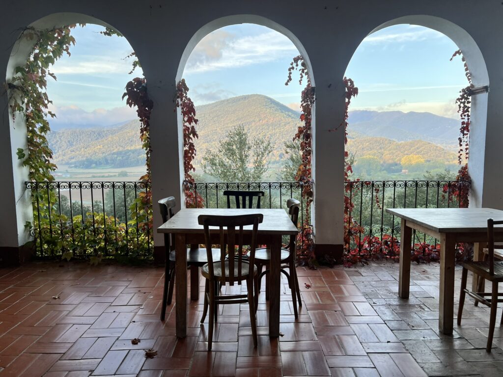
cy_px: 188
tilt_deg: -5.3
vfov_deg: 53.1
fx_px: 378
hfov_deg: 67.3
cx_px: 252
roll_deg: +0.3
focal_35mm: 26
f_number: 1.5
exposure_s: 1/255
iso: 40
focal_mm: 5.7
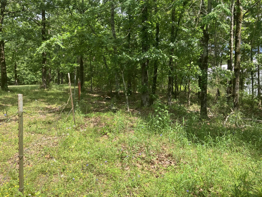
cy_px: 98
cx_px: 131
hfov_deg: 63.4
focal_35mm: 28
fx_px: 212
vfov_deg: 49.7
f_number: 1.8
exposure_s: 1/623
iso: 32
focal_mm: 3.99
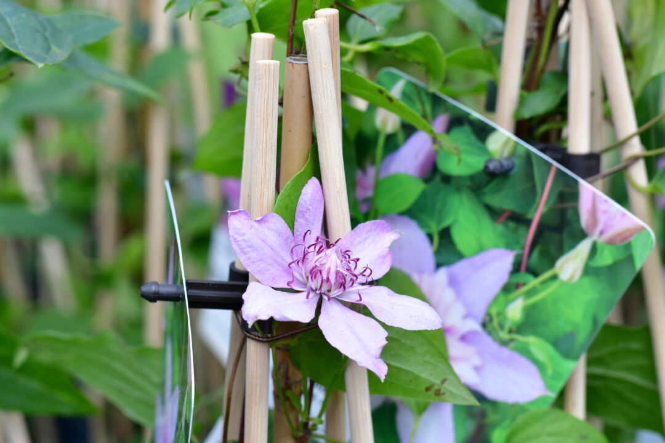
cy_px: 222
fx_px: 1385
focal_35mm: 75
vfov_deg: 18.2
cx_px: 332
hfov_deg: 27.0
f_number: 5.6
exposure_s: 1/320
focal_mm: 50
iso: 160
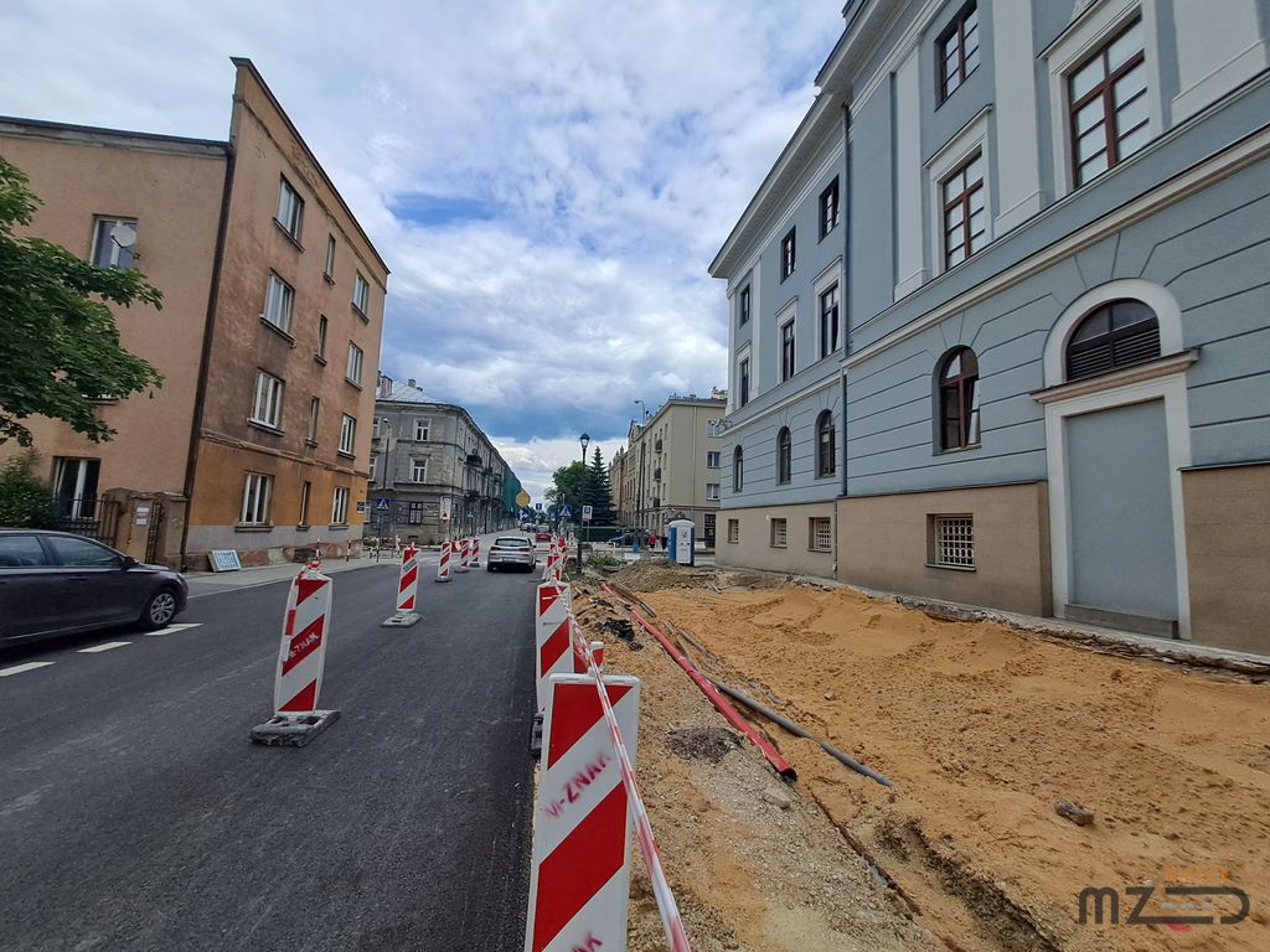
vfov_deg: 89.9
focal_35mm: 13
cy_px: 476
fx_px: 477
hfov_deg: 106.2
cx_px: 635
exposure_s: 1/1934
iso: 40
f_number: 2.2
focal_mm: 1.42
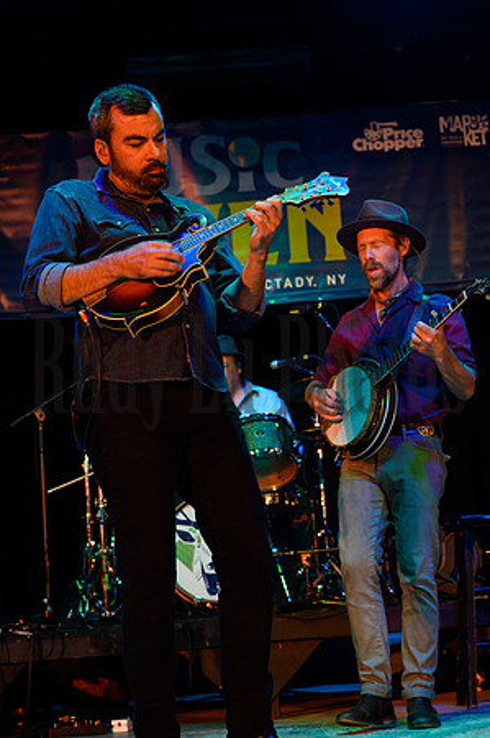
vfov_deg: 28.9
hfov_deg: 19.4
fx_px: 1432
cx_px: 245
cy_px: 369
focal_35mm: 70
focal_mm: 70
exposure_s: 1/125
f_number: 6.3
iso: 1600
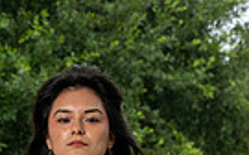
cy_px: 397
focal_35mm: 238
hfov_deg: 8.8
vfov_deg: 5.3
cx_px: 87
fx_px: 1613
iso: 500
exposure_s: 1/250
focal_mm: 70
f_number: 6.3
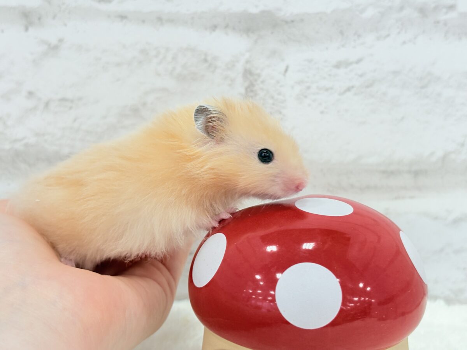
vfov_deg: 28.0
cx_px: 234
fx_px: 702
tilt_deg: -10.2
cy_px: 175
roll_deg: +0.2
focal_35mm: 52
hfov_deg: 36.8
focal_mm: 5.96
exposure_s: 1/50
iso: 40
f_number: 1.6
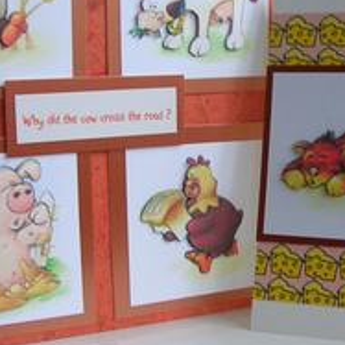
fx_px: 913
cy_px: 140
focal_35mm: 81
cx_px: 308
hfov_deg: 21.0
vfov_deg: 21.4
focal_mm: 5.8
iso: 50
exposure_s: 1/7.3
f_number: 2.8
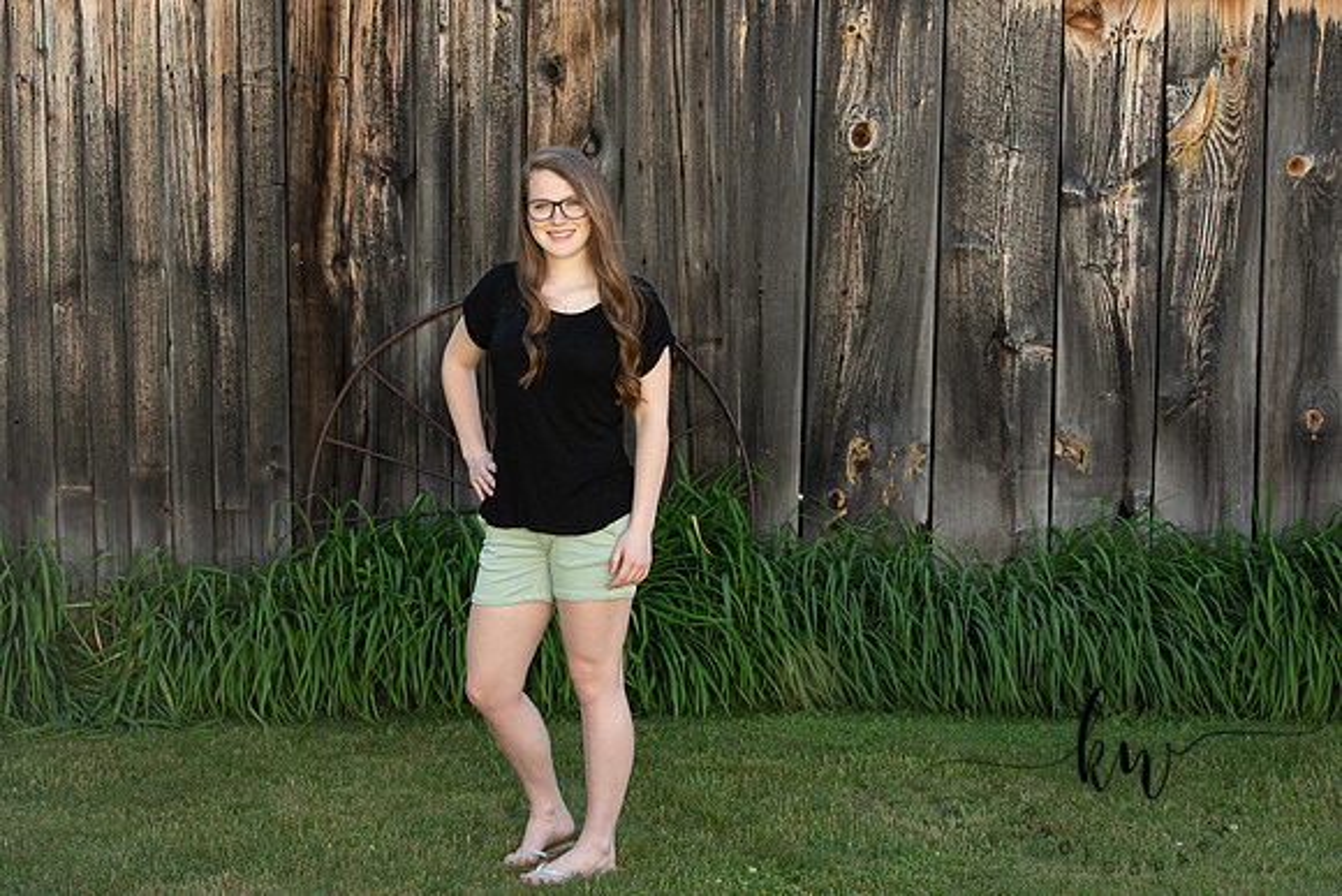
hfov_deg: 28.0
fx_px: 2694
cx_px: 671
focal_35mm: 72
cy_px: 448
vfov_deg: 18.9
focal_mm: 70
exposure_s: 1/200
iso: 400
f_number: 5.6
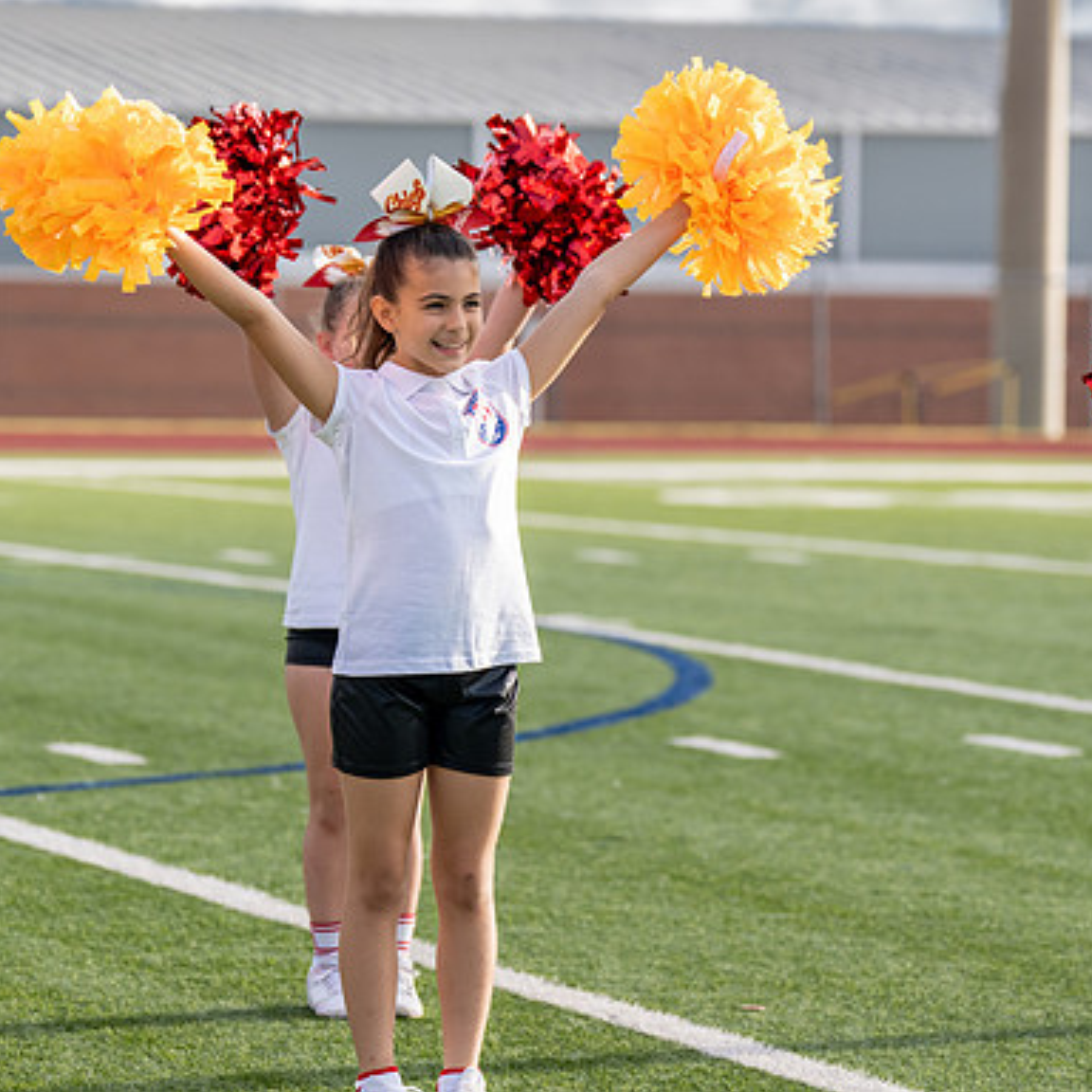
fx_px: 6603
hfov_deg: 9.5
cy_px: 514
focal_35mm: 185
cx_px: 500
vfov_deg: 9.5
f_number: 2.8
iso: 250
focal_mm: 100
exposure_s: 1/3200
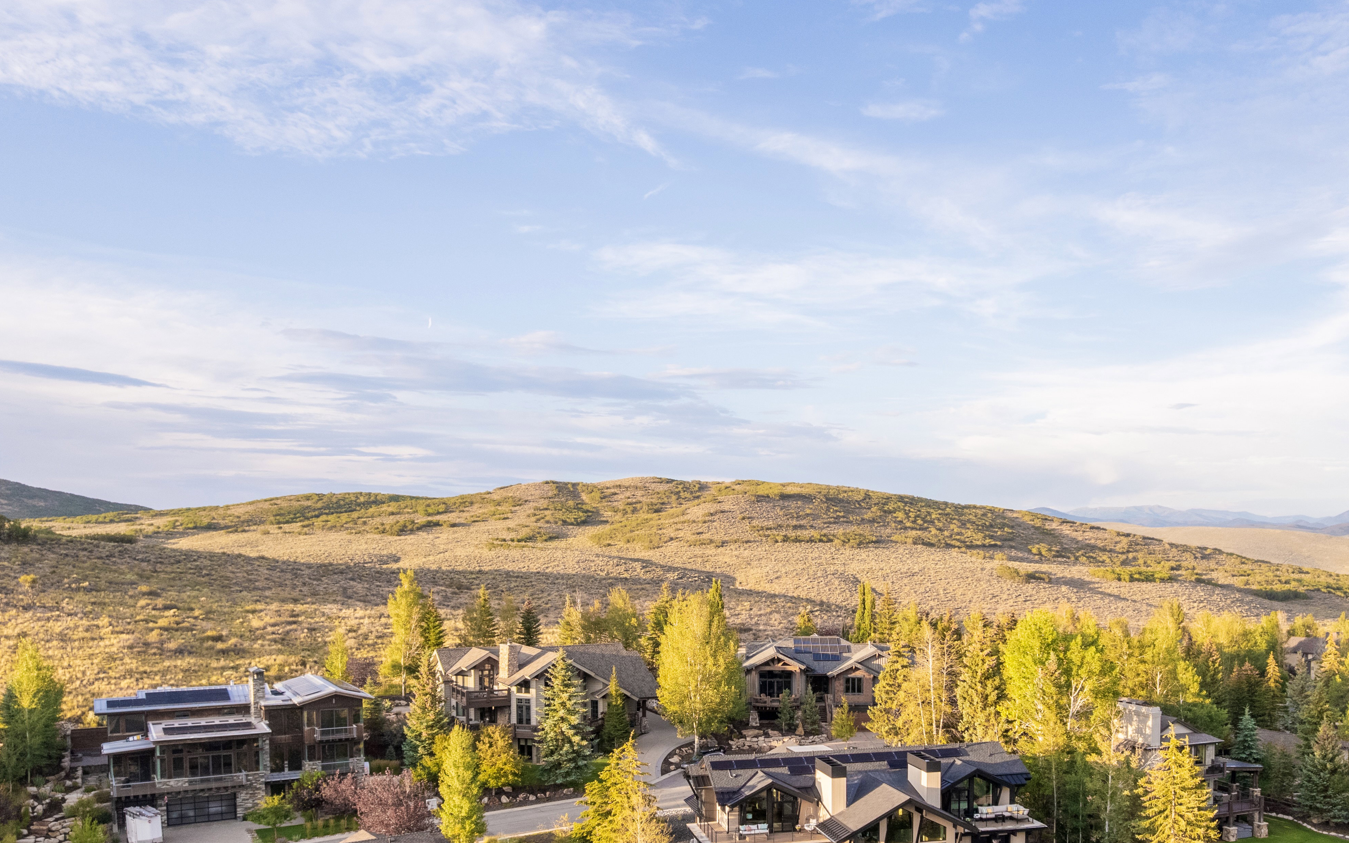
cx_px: 783
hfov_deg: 60.9
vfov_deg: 39.8
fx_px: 1140
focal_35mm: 31
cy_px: 603
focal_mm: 8.38
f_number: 2.8
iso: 120
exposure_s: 1/640
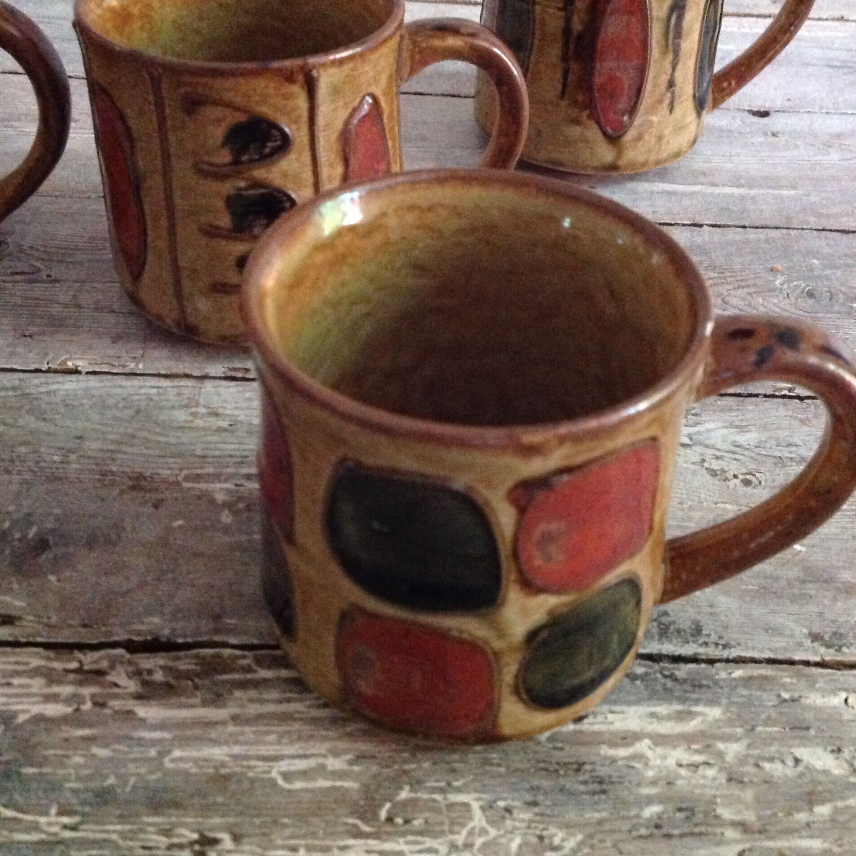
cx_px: 467
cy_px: 427
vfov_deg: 40.0
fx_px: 1175
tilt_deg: -42.7
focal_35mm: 42
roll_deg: -4.3
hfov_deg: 40.0
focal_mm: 4.28
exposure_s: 1/15
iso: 800
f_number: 2.4
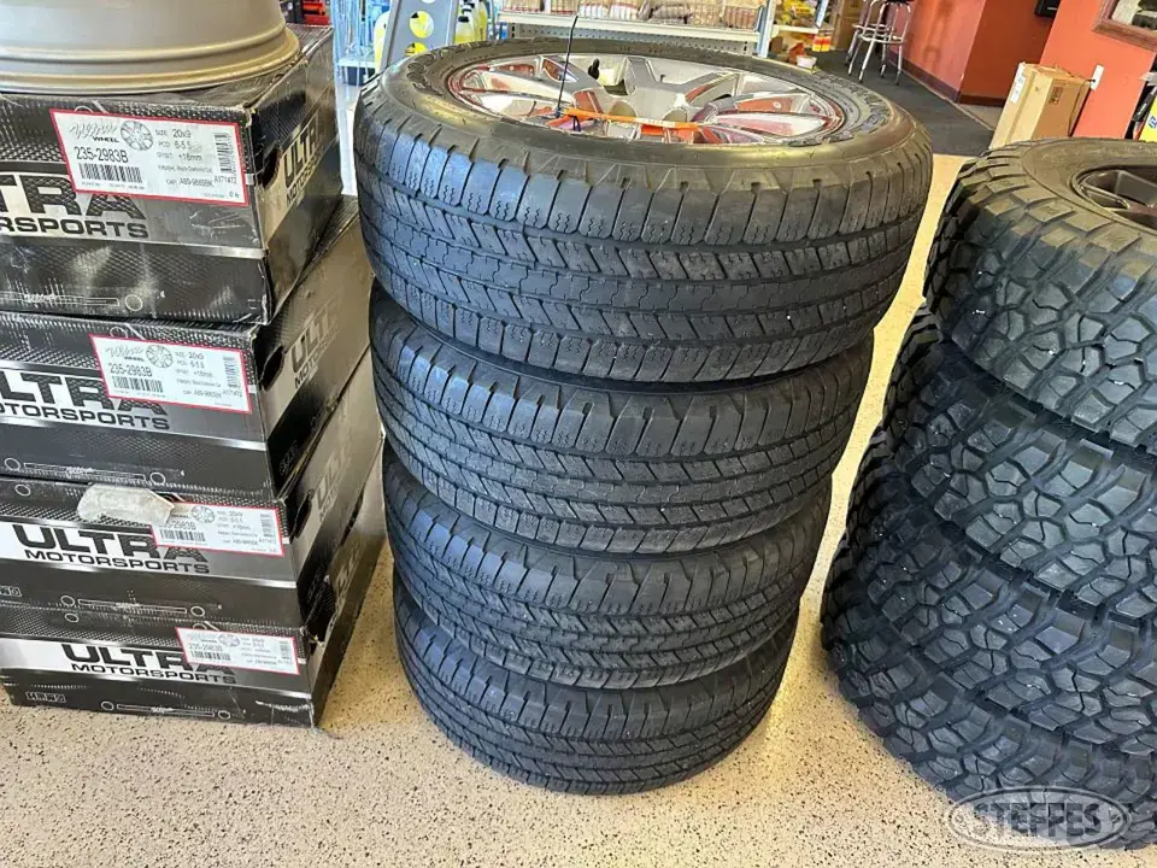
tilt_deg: -30.7
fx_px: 802
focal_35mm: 24
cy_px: 434
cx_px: 578
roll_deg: -3.5
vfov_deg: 56.8
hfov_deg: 71.6
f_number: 1.78
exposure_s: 1/60
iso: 320
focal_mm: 6.86
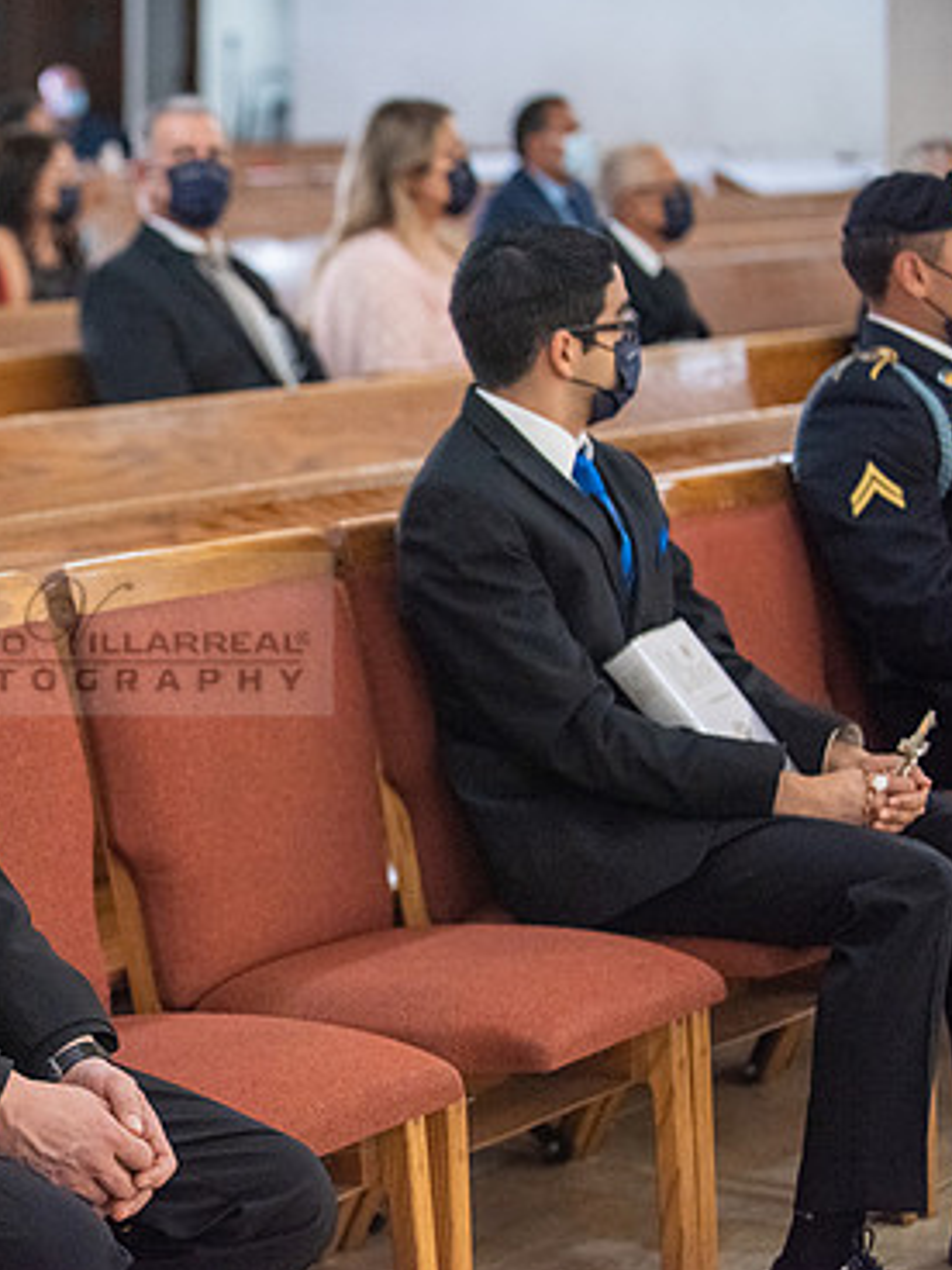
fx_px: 3887
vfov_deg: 18.5
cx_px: 41
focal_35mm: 106
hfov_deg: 13.8
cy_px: 633
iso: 2000
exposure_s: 1/200
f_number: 2.8
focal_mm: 70
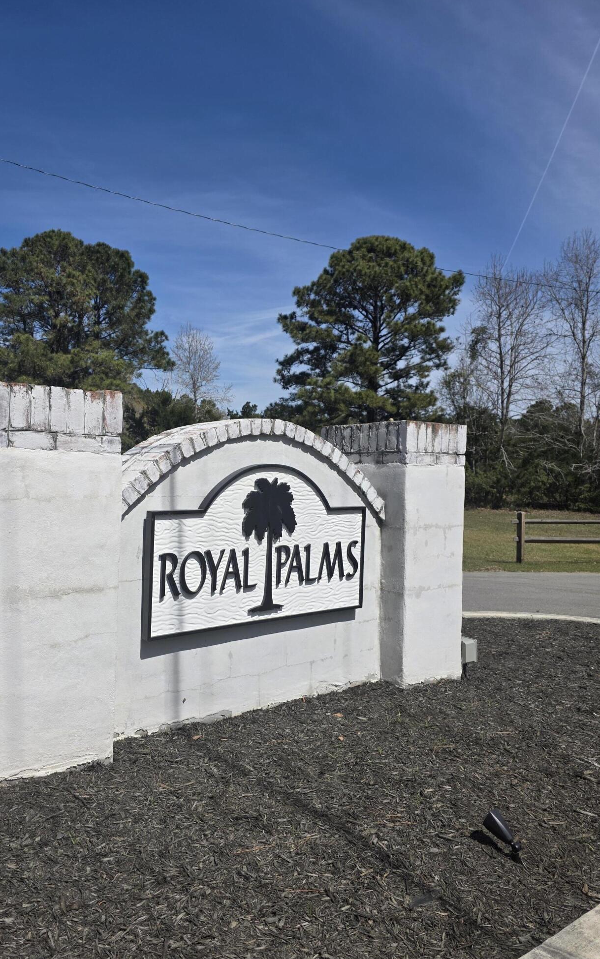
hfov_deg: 48.9
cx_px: 235
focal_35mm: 25
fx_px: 654
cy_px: 486
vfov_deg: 72.5
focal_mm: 6.3
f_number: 1.7
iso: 64
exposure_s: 1/7944
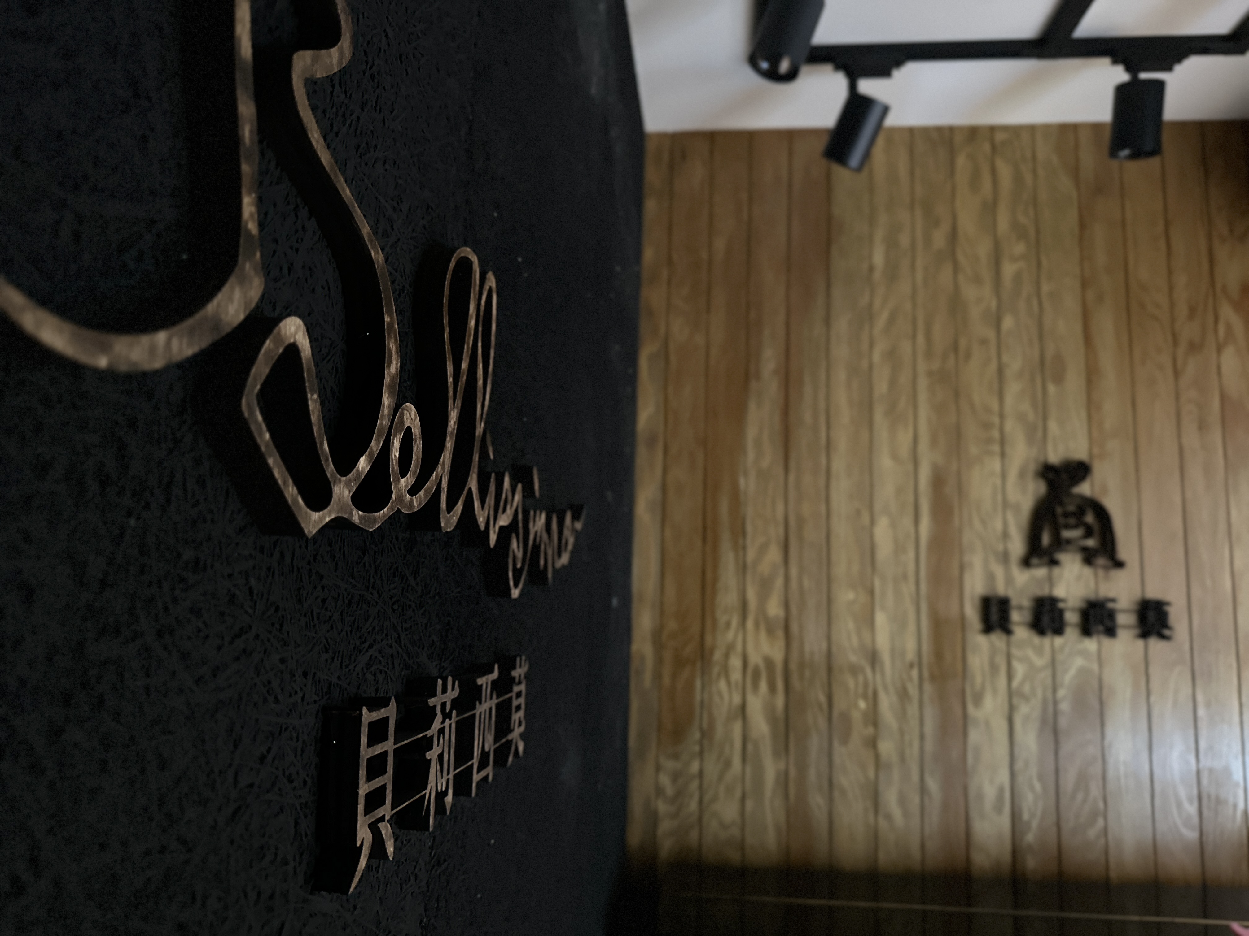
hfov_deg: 71.6
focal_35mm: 24
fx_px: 866
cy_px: 468
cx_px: 624
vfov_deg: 56.8
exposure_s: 1/30
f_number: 1.78
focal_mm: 6.86
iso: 1600
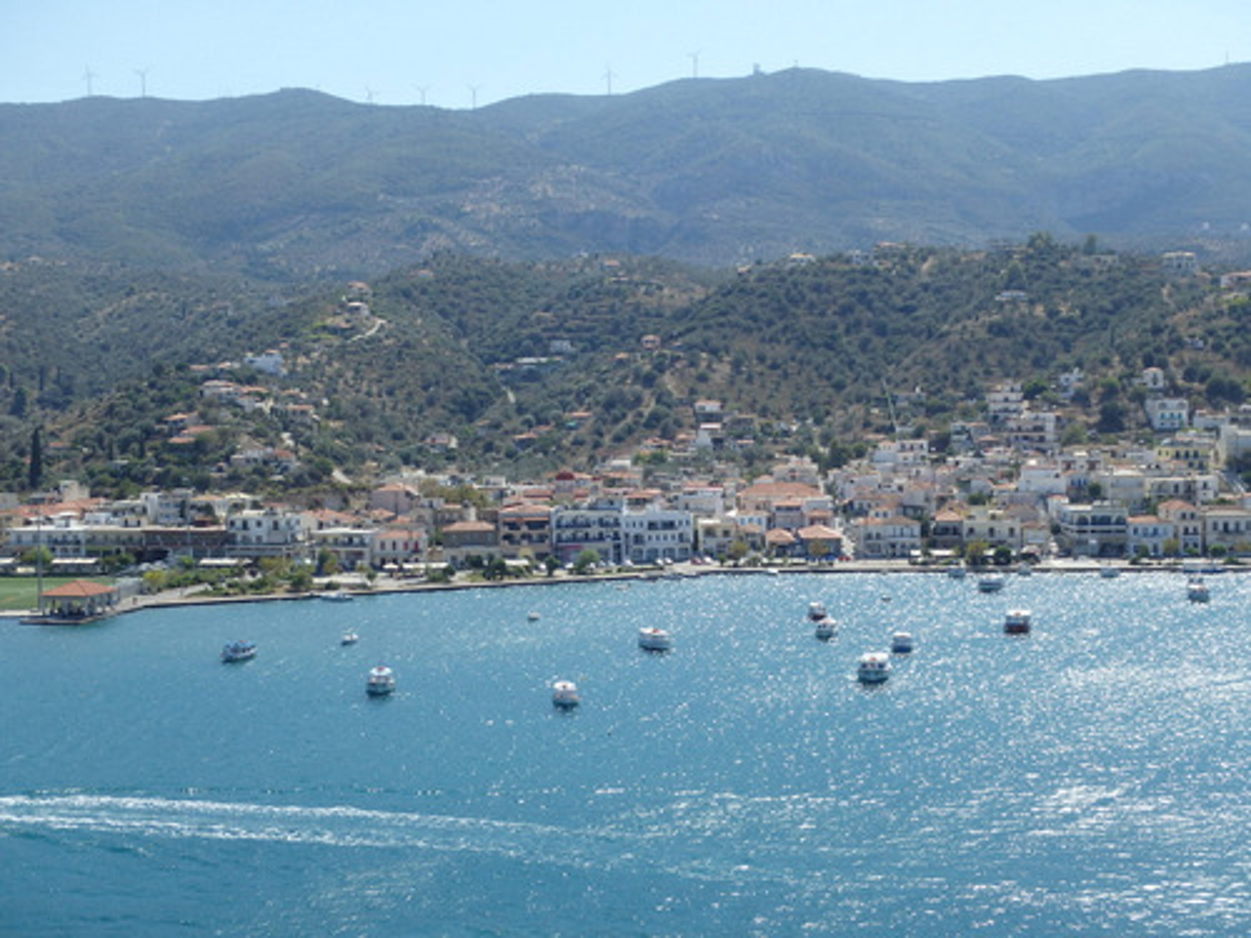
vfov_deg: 29.7
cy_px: 469
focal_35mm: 49
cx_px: 626
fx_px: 1771
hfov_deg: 38.9
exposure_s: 1/640
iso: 125
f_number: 4.9
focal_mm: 8.8
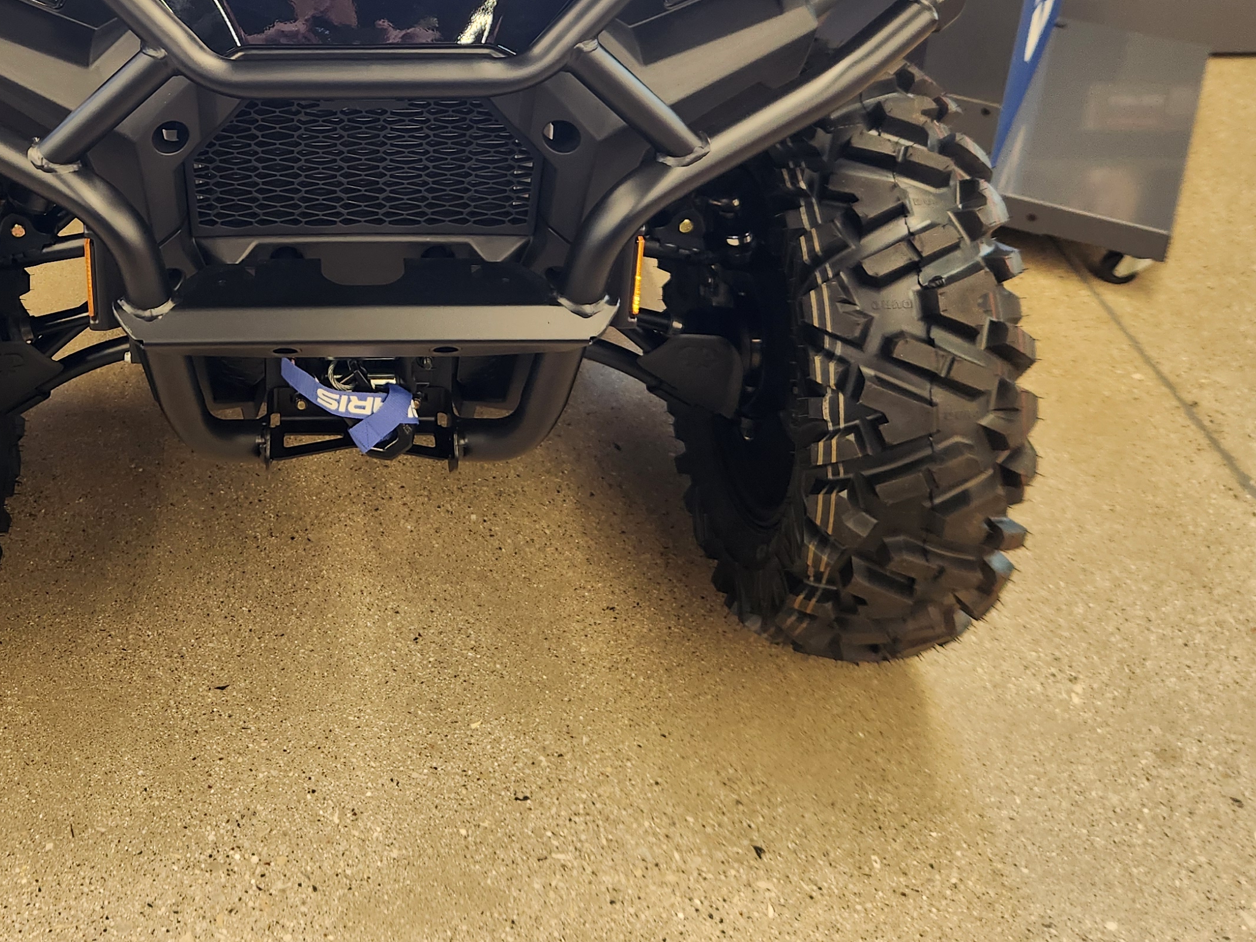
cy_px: 63
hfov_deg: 42.4
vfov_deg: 31.7
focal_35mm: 43
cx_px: 301
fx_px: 1560
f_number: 1.8
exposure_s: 1/120
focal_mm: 5.4
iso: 160
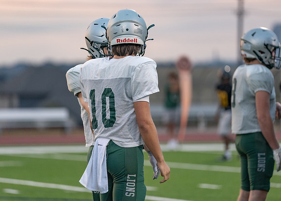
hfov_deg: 8.3
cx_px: 127
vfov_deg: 5.9
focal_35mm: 243
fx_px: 1940
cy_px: 89
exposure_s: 1/1250
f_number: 2.8
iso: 1250
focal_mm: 200
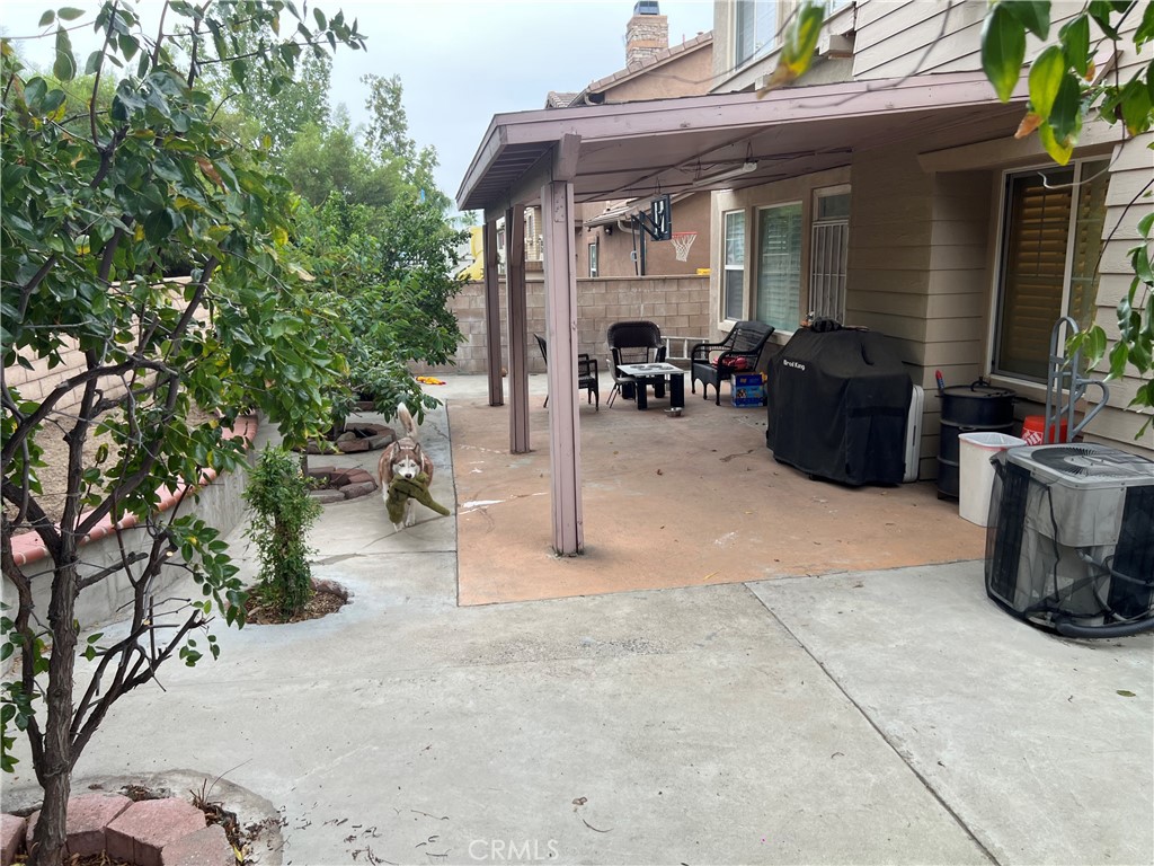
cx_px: 577
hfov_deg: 67.3
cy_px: 433
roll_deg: +2.5
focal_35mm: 26
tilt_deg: -11.5
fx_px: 867
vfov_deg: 53.1
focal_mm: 5.7
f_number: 1.5
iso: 32
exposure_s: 1/127
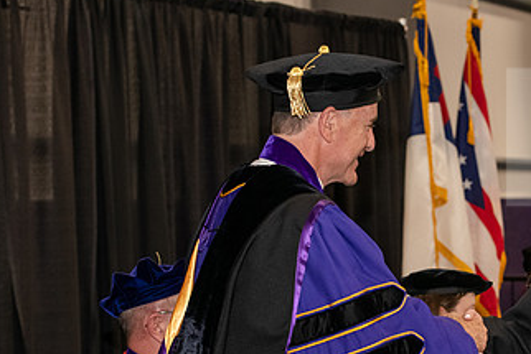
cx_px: 457
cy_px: 268
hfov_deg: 15.0
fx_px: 1992
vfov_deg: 10.2
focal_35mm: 135
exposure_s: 1/200
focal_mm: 75
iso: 2500
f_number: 5
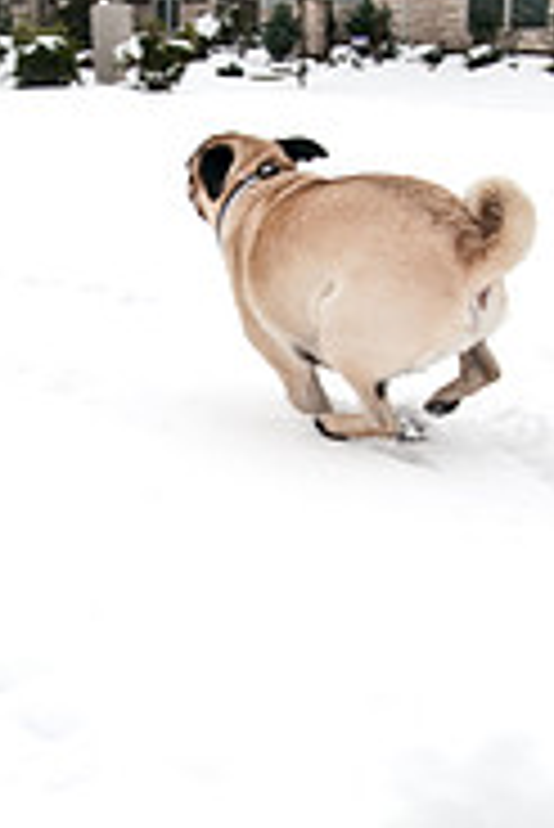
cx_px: 187
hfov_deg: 21.8
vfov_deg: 32.2
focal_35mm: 62
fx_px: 1433
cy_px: 482
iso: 200
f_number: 3.2
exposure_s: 1/320
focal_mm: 17
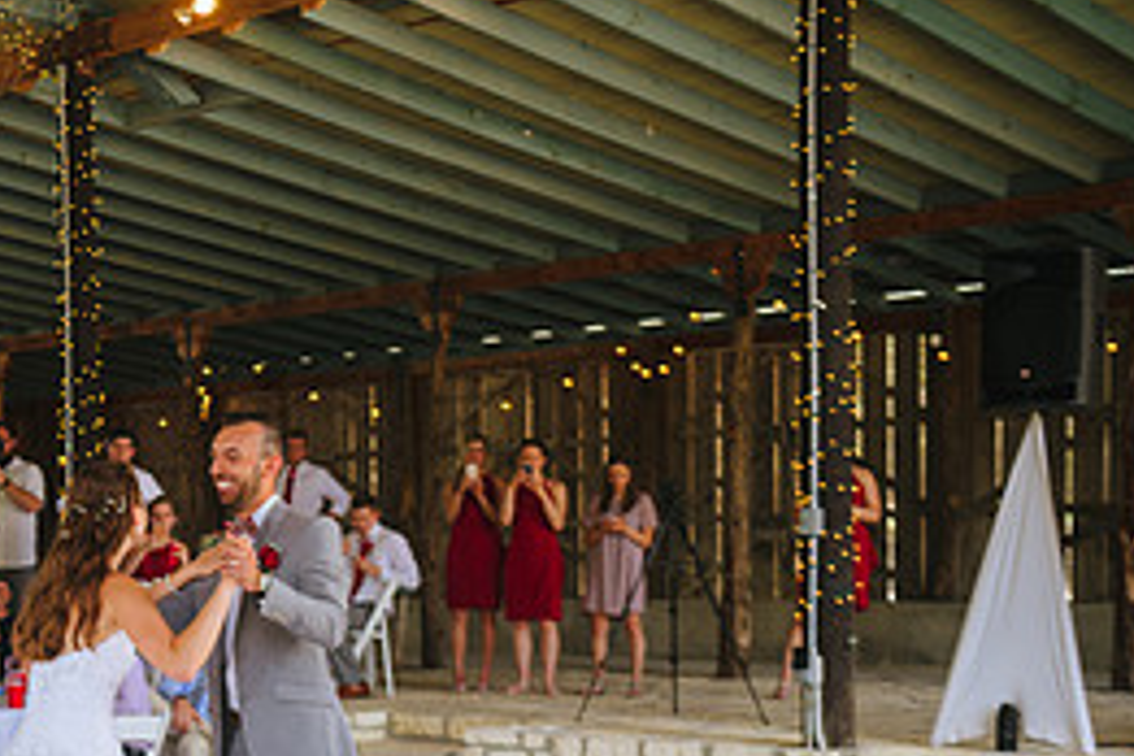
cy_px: 637
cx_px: -13
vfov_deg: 19.5
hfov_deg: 27.5
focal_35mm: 69
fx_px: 2173
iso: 160
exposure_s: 1/160
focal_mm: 31
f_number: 2.8
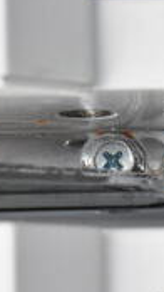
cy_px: 253
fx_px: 2039
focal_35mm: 264
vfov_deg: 8.1
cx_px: 459
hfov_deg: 4.5
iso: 2000
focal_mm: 48
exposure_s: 1/80
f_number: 5.3
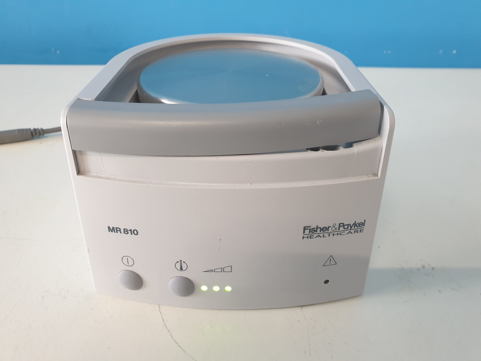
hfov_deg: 67.3
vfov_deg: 53.1
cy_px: 180
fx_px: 361
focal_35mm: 26
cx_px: 240
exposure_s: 1/33
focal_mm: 4.3
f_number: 2.4
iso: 320
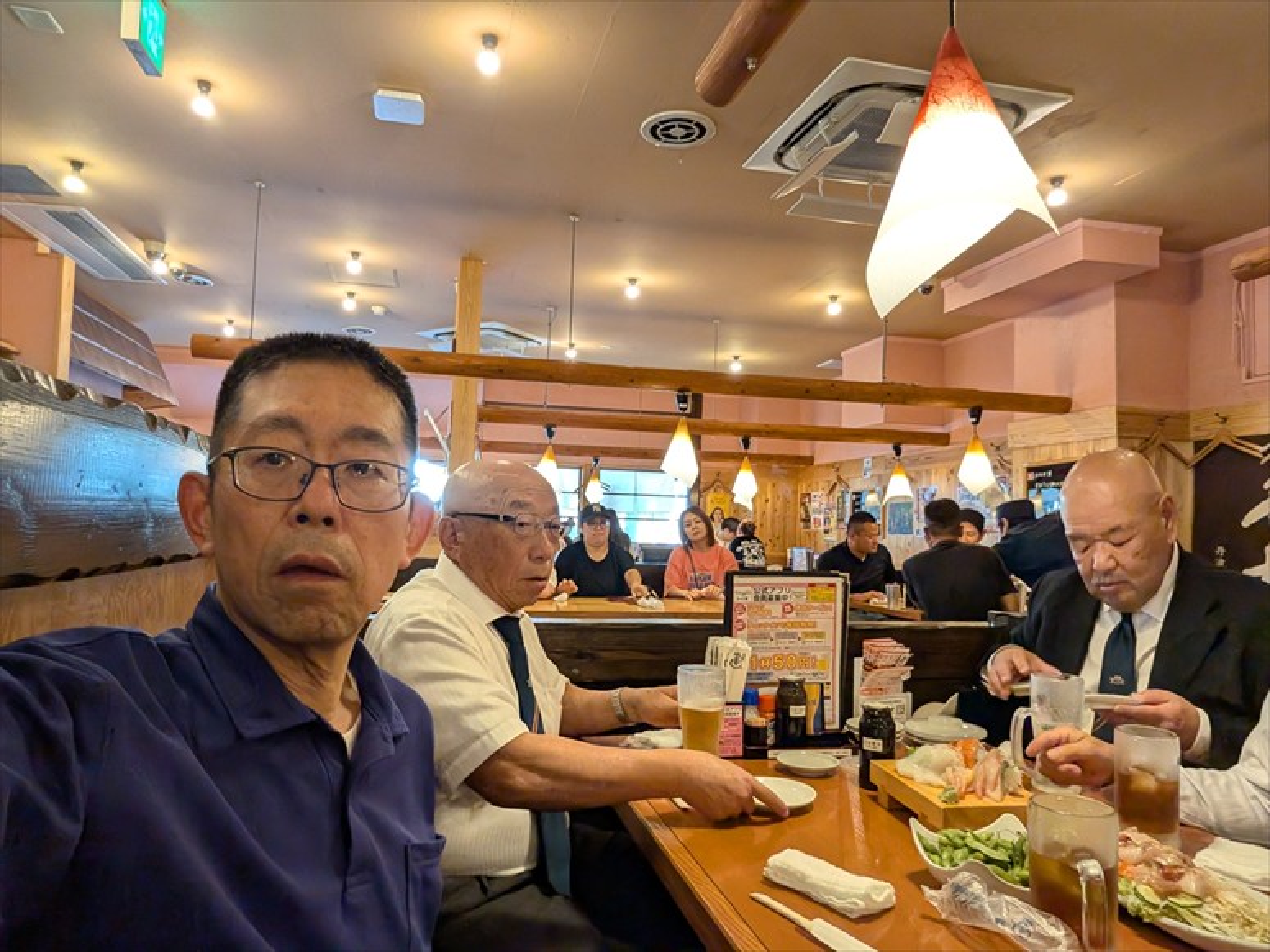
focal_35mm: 21
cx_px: 635
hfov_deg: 79.0
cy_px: 476
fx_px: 770
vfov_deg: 63.4
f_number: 2.2
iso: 444
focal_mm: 2.74
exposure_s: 1/120
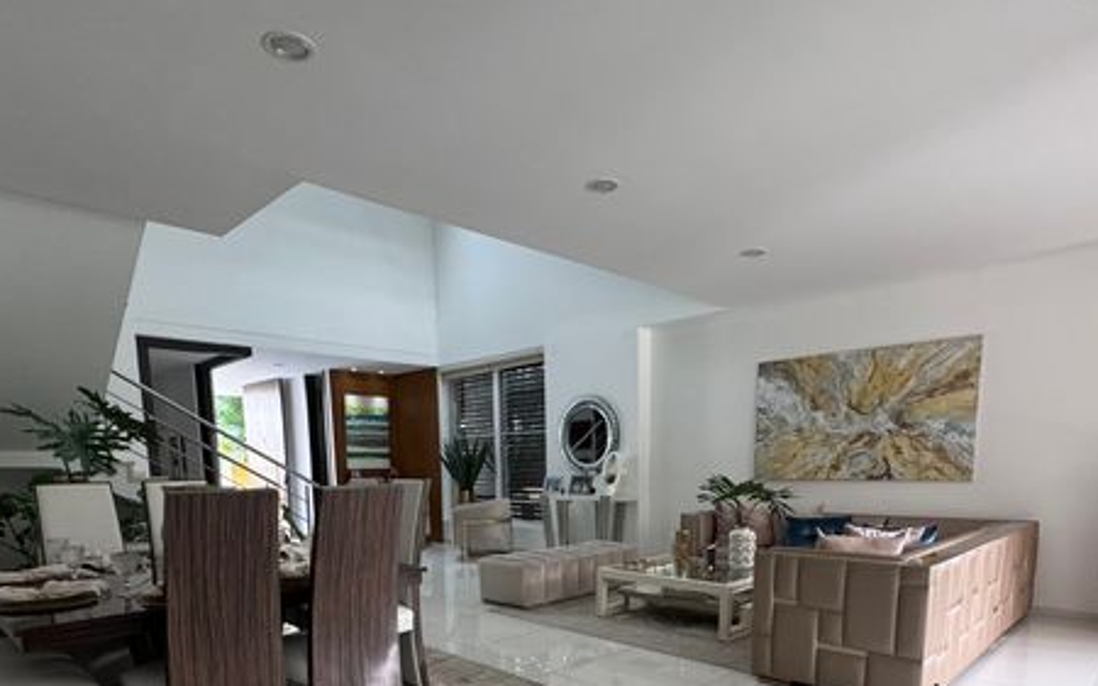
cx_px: 553
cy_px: 564
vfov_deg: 51.1
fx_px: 658
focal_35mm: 22
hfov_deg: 79.7
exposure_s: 1/99
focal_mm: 2.22
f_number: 2.2
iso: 320
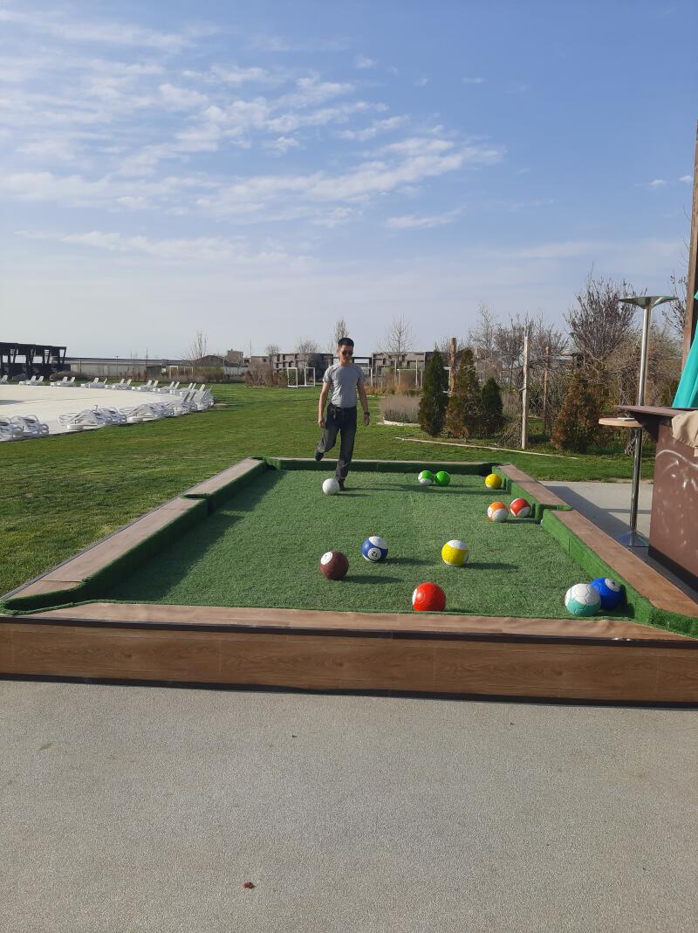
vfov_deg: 65.4
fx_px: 727
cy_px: 466
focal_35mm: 27
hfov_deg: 51.3
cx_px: 349
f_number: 1.7
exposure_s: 1/1276
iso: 40
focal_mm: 3.93
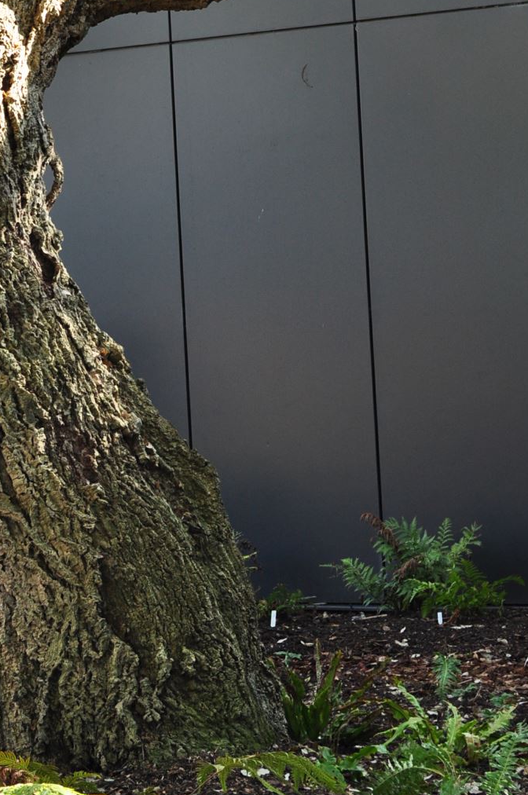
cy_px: 233
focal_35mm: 126
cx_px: -3
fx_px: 2779
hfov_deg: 10.8
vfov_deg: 16.2
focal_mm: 40
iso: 250
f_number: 8
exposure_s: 1/60
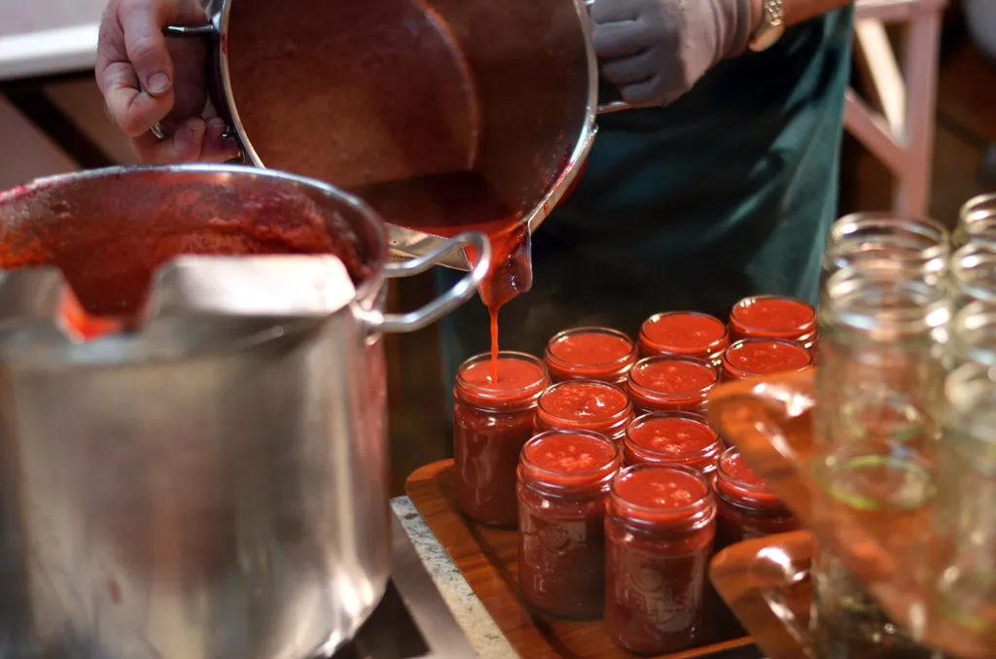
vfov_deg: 18.1
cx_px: 498
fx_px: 2070
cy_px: 330
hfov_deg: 27.0
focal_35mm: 75
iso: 400
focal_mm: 50
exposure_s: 1/125
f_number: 1.8
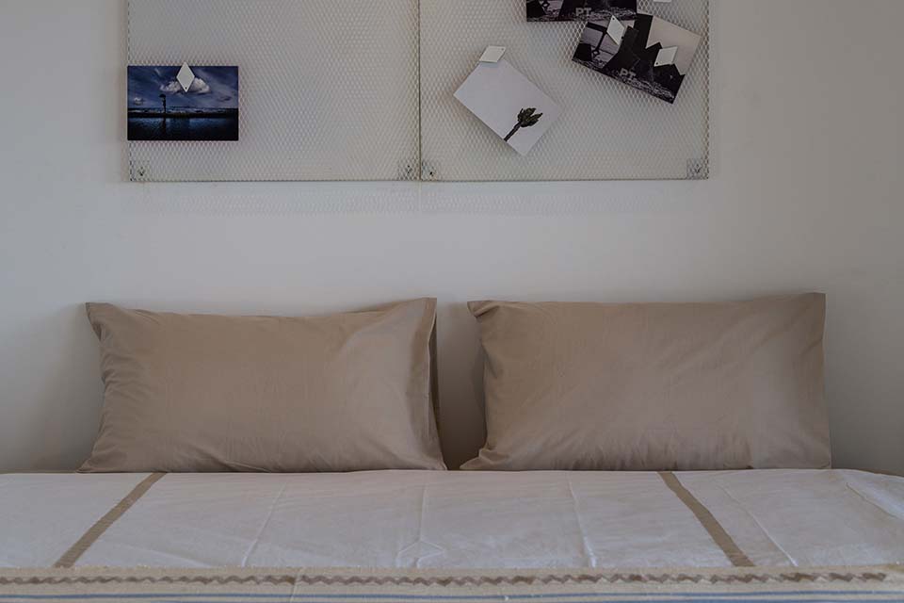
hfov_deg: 27.0
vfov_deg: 18.2
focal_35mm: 75
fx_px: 1883
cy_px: 302
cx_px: 452
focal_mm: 75
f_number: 7.1
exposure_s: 1/200
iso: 360
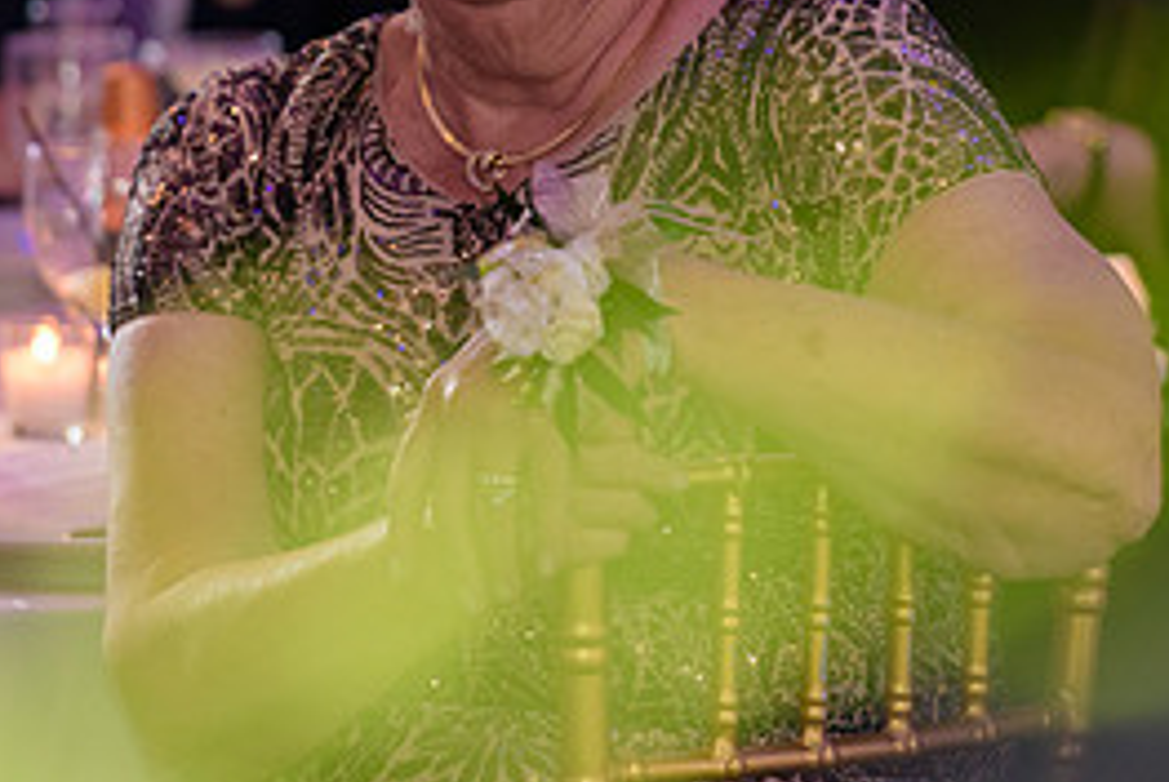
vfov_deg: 3.1
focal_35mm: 441
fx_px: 14336
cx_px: 591
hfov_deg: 4.7
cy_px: -64
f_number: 3.5
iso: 1600
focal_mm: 200
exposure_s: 1/125
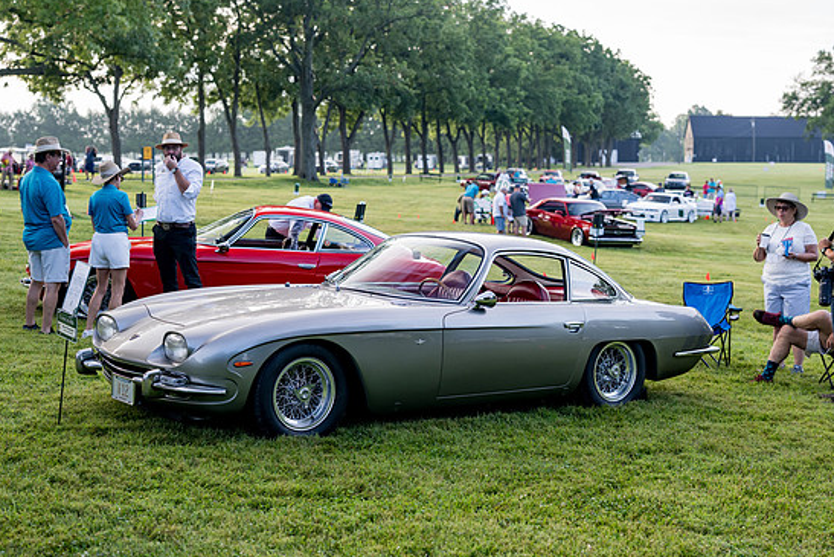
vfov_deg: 25.5
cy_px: 286
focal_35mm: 53
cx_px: 398
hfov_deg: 37.5
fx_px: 1228
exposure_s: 1/200
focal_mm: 50
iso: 500
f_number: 3.2
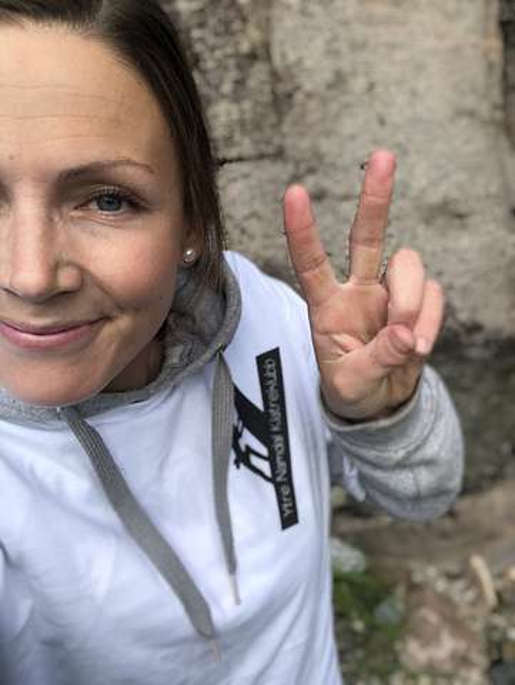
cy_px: 342
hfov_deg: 44.2
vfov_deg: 56.8
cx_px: 258
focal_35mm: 32
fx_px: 634
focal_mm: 2.87
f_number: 2.2
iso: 20
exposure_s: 1/368
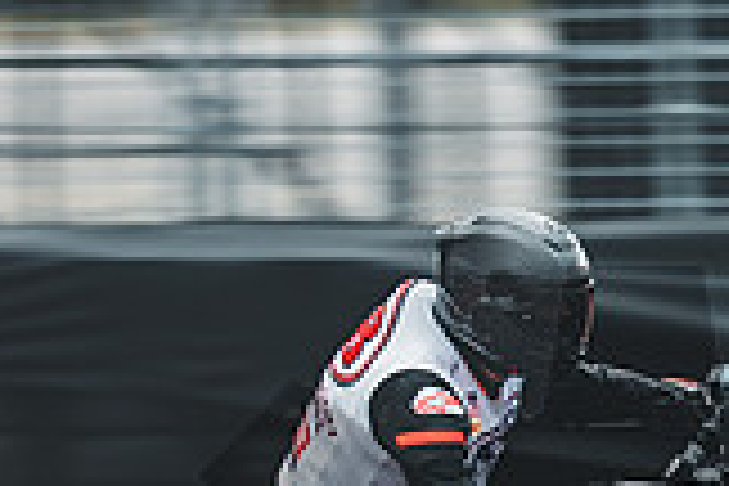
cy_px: 817
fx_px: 21787
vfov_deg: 1.3
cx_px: 634
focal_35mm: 1076
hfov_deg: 1.9
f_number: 3.6
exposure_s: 1/250
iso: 160
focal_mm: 200
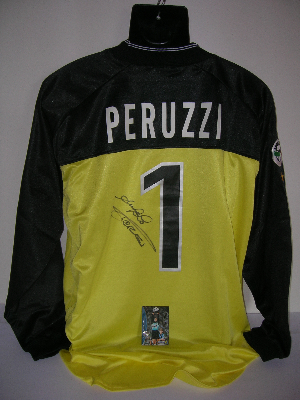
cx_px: 150
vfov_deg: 54.0
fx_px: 393
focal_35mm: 34
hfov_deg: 41.8
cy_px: 200
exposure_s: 1/60.1
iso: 50
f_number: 2.9
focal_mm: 5.7
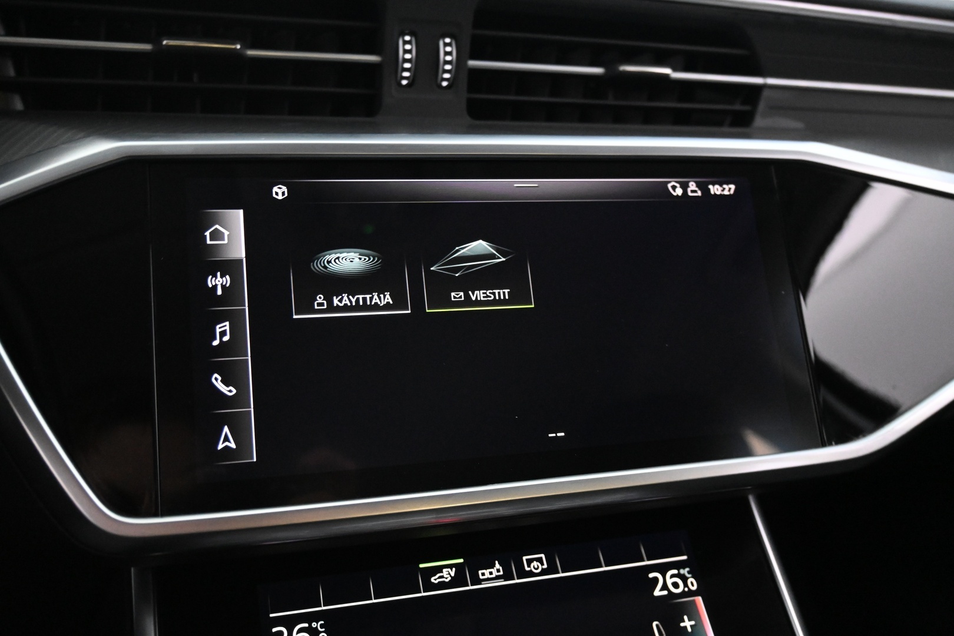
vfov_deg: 40.8
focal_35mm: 32
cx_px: 477
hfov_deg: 58.3
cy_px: 318
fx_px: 855
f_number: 4
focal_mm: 21.5
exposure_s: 1/30
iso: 5000
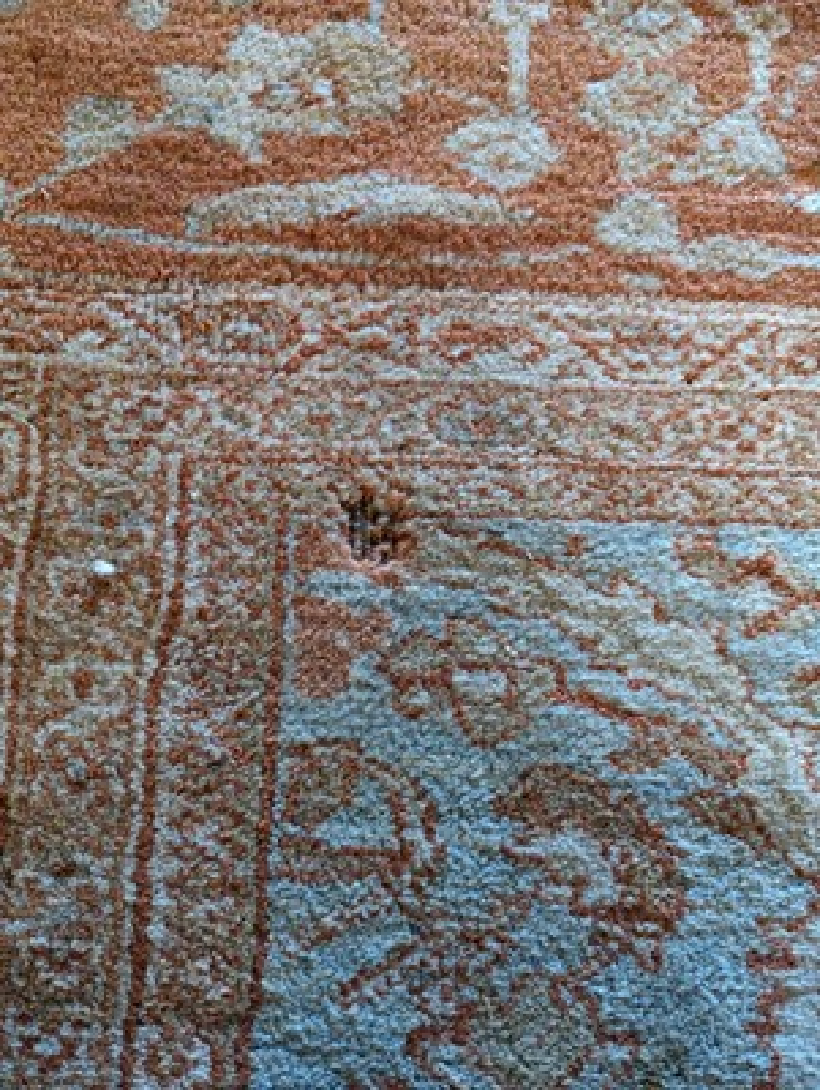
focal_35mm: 24
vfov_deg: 71.5
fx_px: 756
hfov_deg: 56.9
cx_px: 410
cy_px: 545
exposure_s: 1/33.9
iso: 2793
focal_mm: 6.81
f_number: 1.85
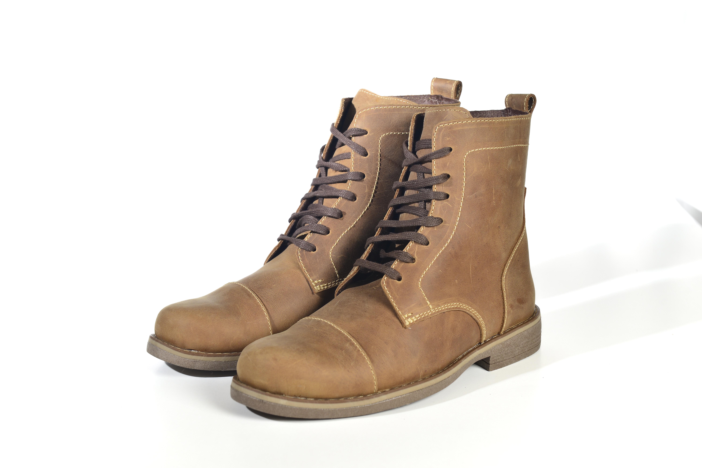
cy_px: 234
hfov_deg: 33.4
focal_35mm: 60
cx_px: 351
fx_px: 1170
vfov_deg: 22.6
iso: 250
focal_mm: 60
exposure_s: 1/50
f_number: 8
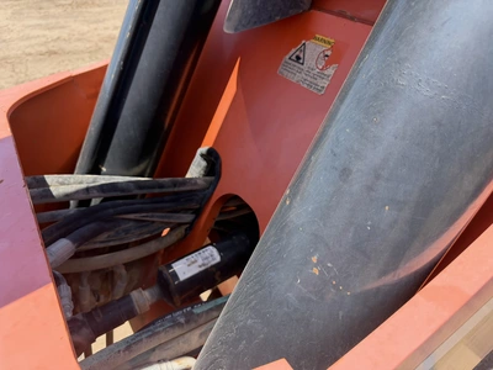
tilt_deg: -38.4
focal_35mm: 24
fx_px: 342
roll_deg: +1.4
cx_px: 246
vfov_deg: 56.8
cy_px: 185
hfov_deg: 71.6
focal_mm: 6.76
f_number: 1.78
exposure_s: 1/1250
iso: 100
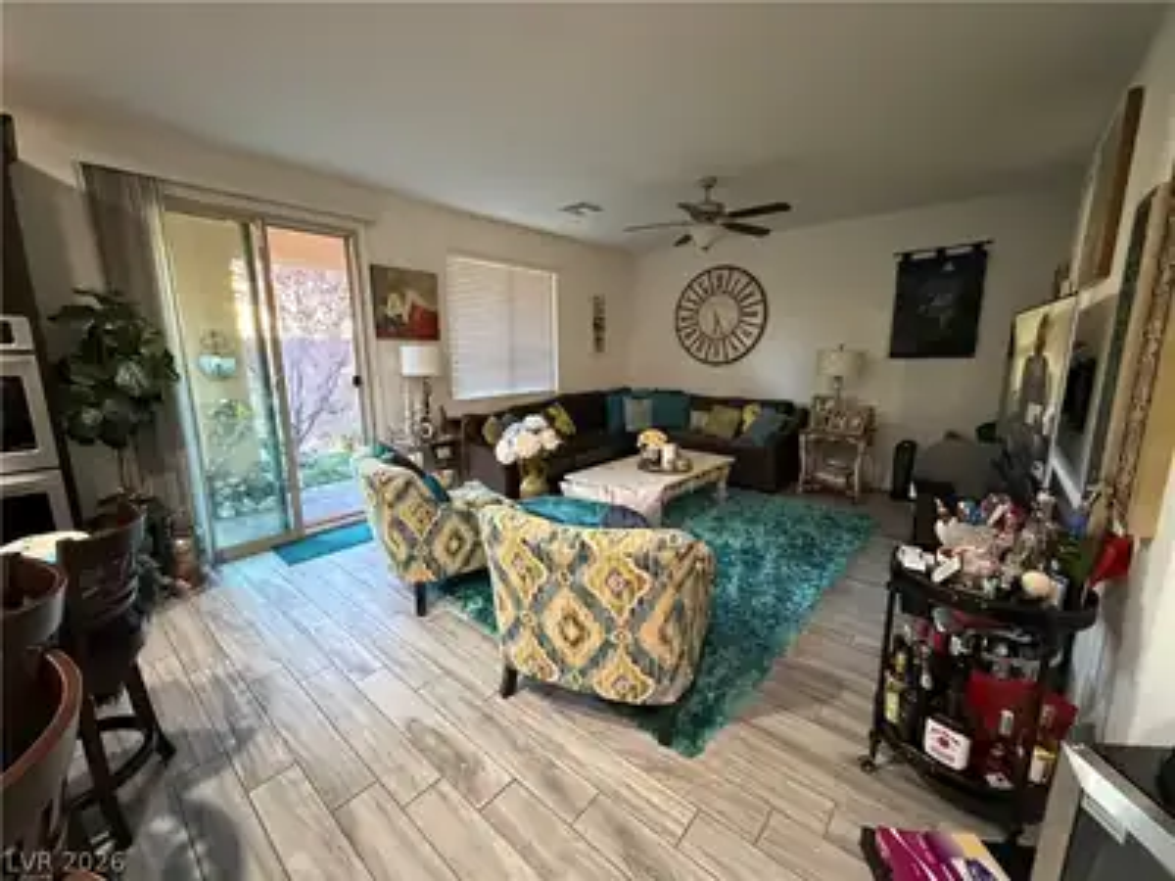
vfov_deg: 85.7
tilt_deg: -11.0
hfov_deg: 102.1
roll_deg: +0.6
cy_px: 440
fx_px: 475
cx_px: 588
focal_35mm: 14
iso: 1000
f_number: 2.2
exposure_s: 1/60
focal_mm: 2.22
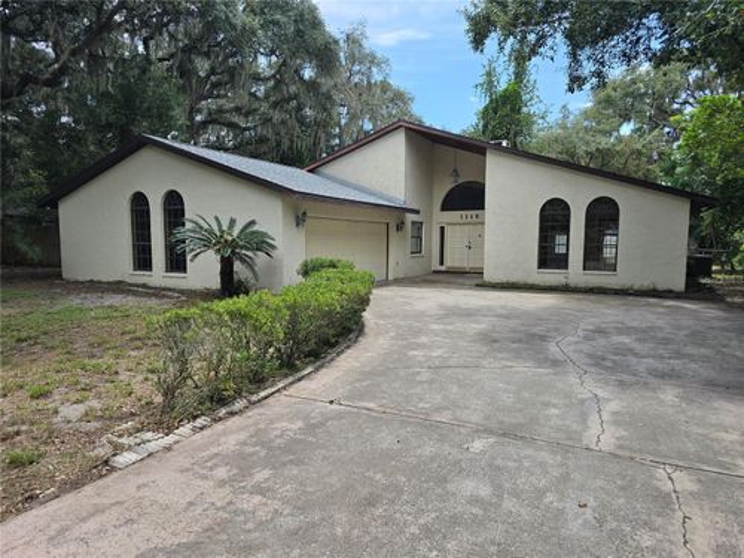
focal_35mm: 23
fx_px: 494
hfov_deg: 73.9
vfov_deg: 58.9
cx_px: 372
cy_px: 279
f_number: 1.7
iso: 12
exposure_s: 1/516
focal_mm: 6.3
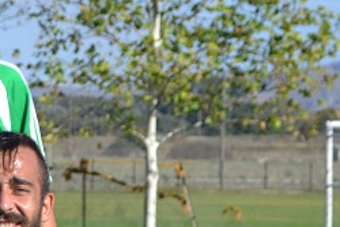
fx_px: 3522
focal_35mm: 373
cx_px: -584
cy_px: 281
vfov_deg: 3.7
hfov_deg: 5.3
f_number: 5.6
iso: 400
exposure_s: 1/1250
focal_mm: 45
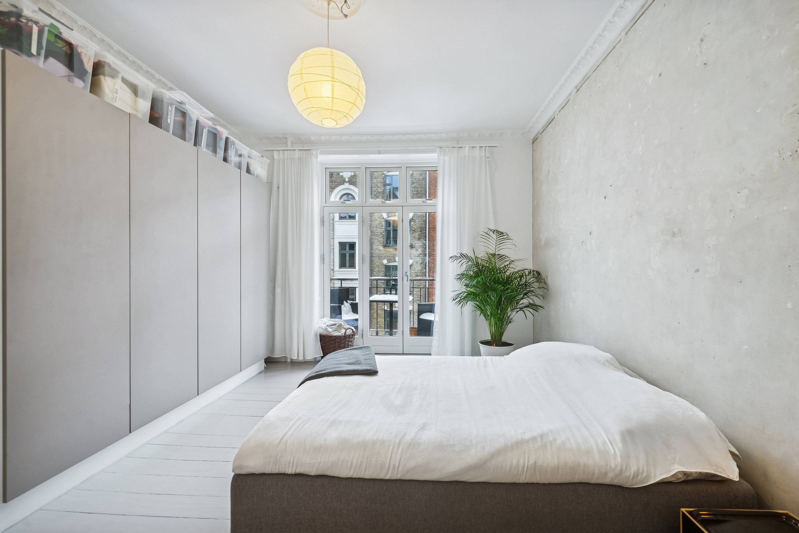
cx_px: 400
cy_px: 266
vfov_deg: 81.2
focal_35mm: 14
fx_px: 311
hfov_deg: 104.3
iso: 200
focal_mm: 14
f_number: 5.6
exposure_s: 1/25
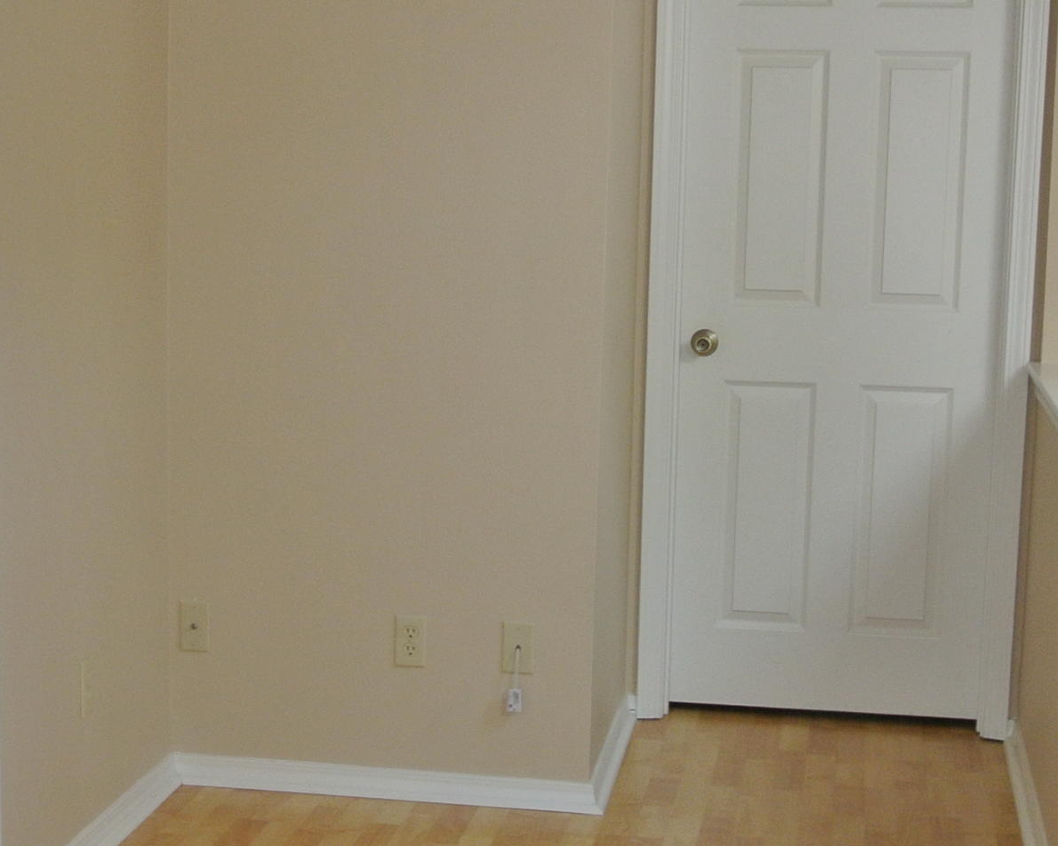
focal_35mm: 69
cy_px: 503
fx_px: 2161
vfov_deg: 22.1
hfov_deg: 27.5
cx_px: 423
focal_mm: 11
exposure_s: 1/60
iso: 360
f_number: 3.5
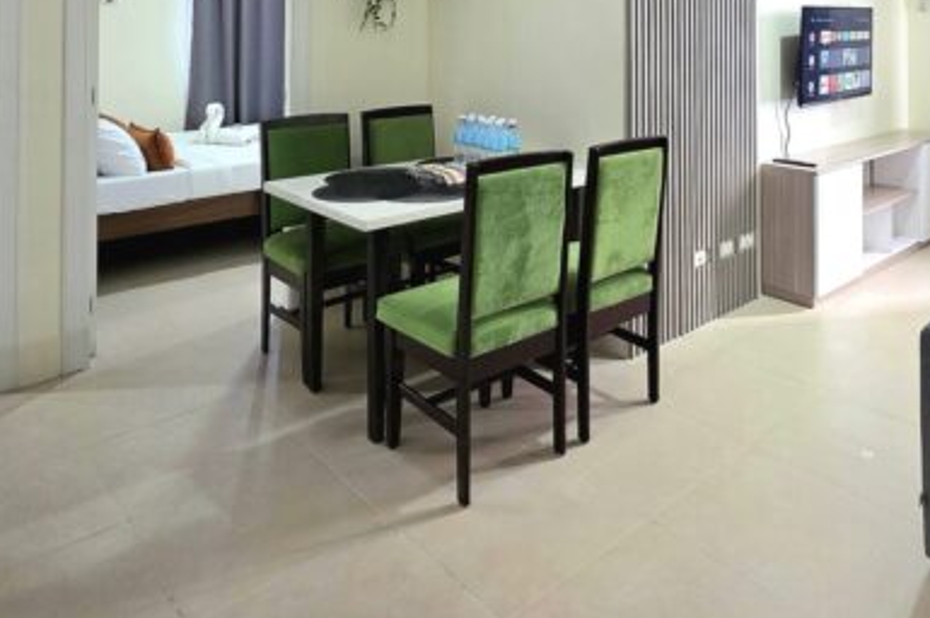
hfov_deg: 66.4
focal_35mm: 27
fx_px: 697
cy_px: 22
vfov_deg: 42.4
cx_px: 580
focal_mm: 2.2
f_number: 1.9
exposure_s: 1/60.2
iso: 160
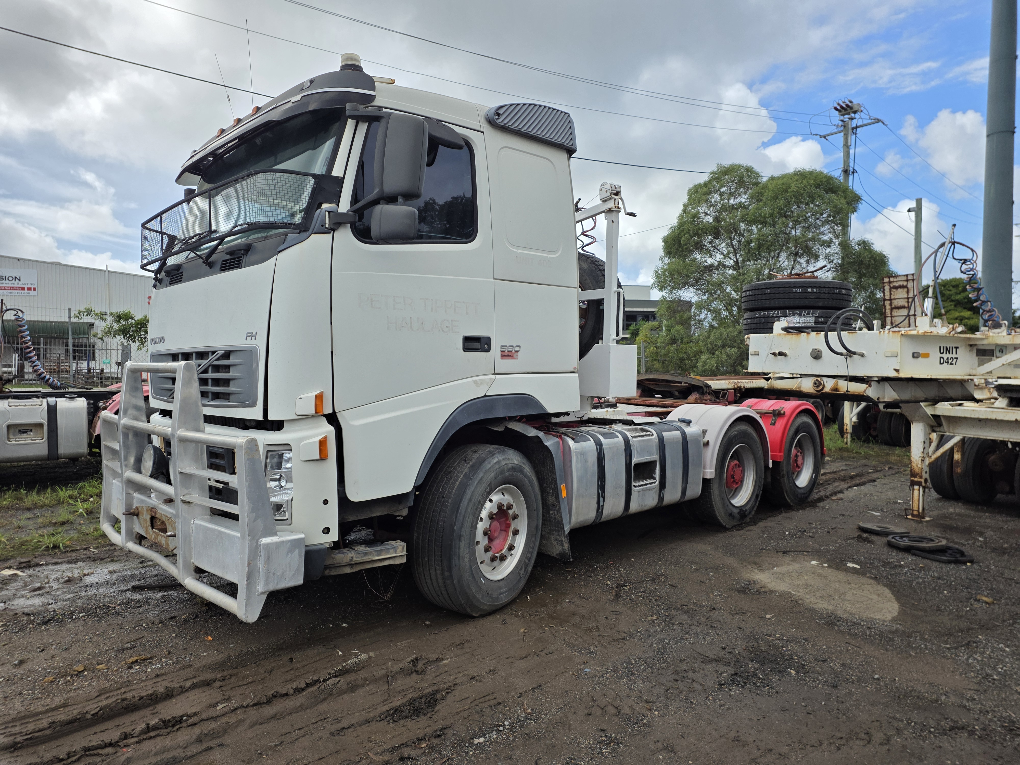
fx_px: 678
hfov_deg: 73.9
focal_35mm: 23
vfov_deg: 58.9
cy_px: 382
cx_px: 510
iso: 80
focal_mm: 6.25
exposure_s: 1/4539
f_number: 1.7
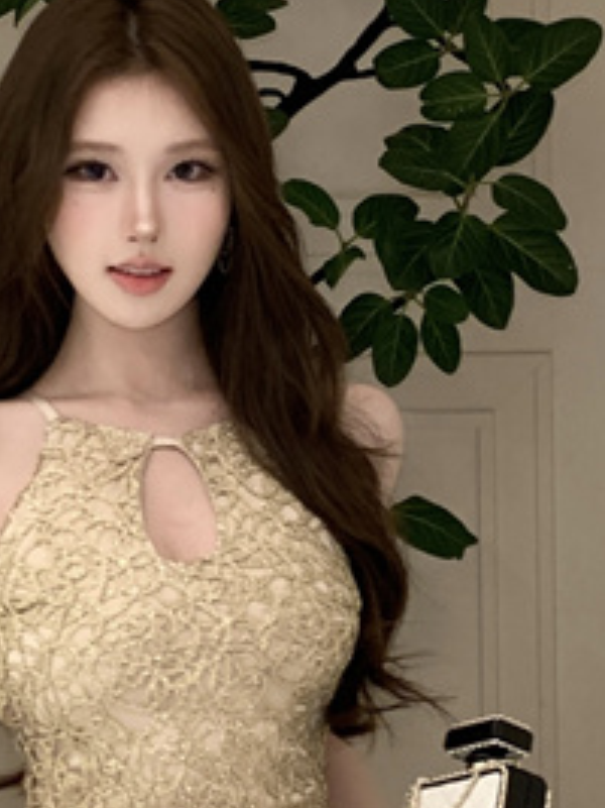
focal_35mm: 104
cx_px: 233
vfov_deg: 18.9
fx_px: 2425
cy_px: 333
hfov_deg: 14.2
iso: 160
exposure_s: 1/50
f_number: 1.8
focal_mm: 4.25
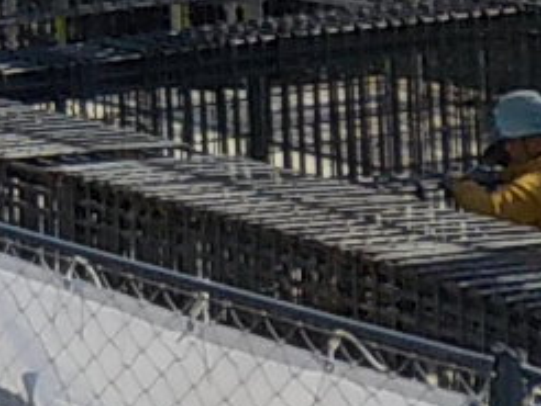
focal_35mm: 195
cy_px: -476
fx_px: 3051
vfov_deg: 7.3
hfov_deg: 9.2
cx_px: -688
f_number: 3.3
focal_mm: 4.1
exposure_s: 1/1600
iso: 125
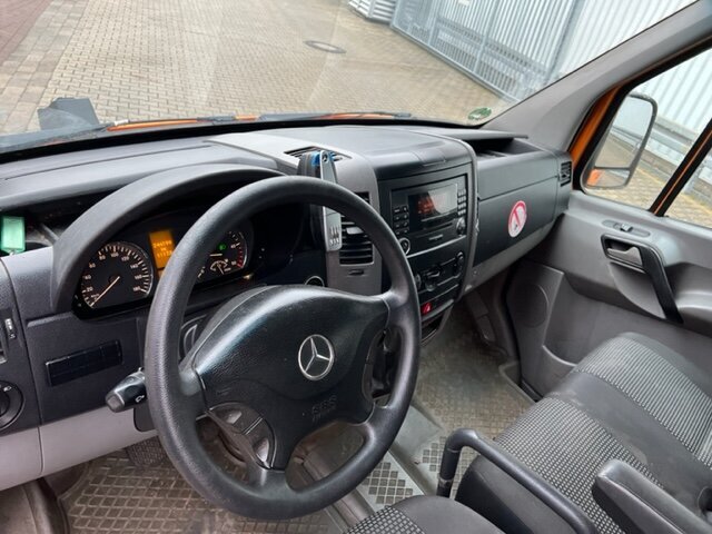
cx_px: 356
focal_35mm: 26
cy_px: 267
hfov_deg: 67.3
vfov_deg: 53.1
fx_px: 535
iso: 125
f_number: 1.5
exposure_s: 1/121
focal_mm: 5.7
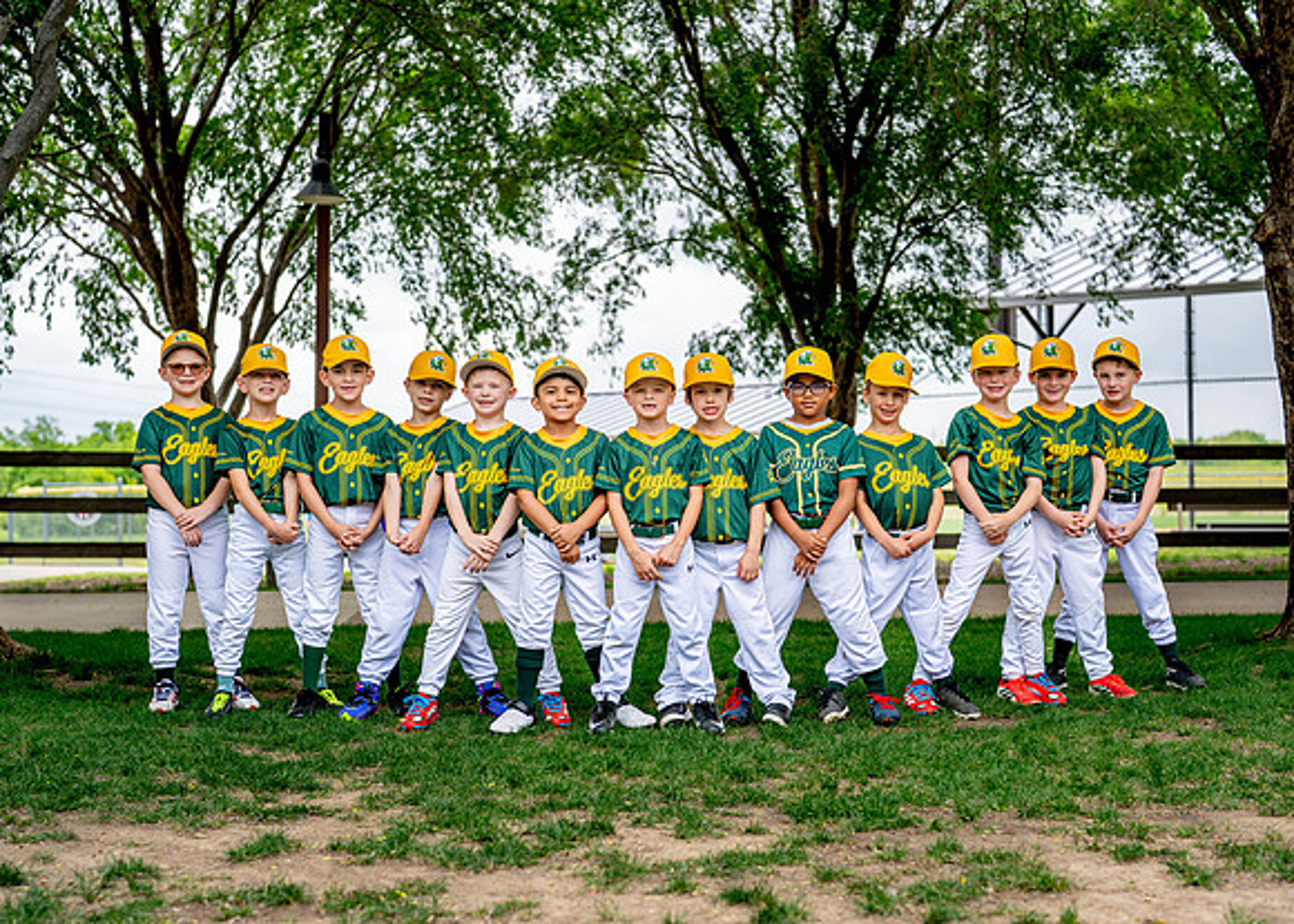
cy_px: 487
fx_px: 2102
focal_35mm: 57
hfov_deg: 34.2
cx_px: 654
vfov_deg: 24.8
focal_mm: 50
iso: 100
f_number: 2.8
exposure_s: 1/640
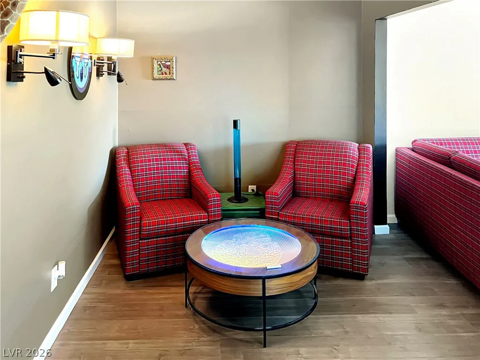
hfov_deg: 67.3
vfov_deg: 53.1
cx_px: 240
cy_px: 180
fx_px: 361
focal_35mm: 26
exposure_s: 1/30
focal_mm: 5.1
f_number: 1.6
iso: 500
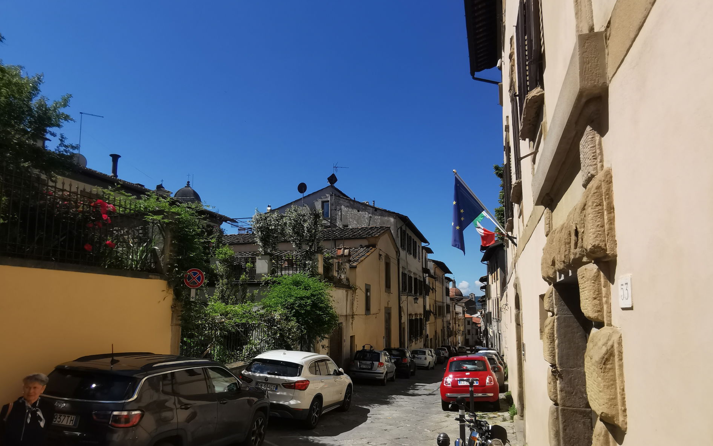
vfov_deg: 52.7
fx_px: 447
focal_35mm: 23
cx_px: 356
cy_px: 262
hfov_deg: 77.2
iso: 50
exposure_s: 1/1401
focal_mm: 2.35
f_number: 2.2
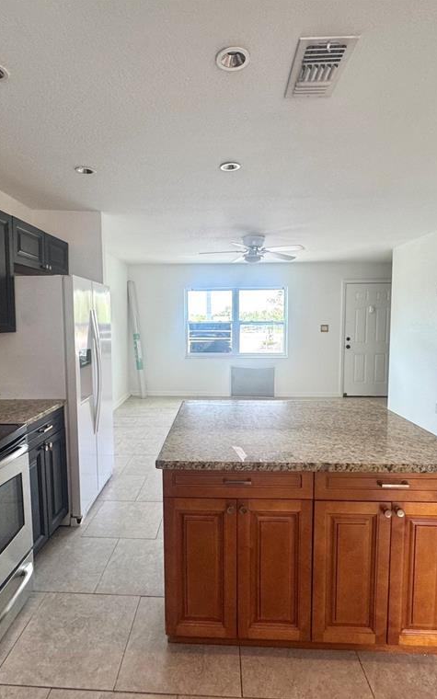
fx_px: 381
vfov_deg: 85.1
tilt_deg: -5.7
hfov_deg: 59.6
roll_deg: -0.4
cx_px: 200
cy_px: 348
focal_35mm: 20
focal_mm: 2.22
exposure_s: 1/120
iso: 125
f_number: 2.2
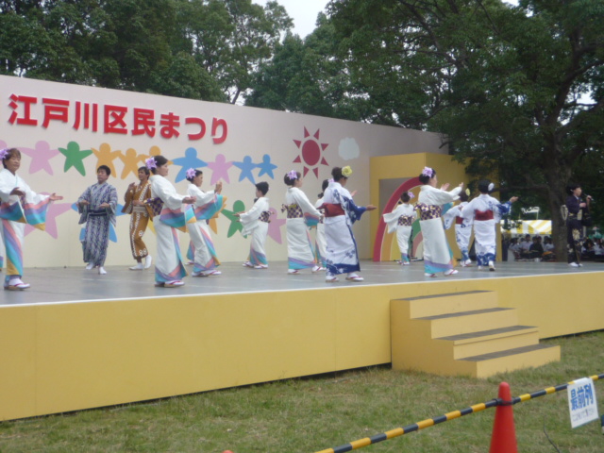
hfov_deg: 37.5
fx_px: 890
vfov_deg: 28.6
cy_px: 226
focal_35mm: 51
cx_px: 302
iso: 100
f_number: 4
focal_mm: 5.2
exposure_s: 1/400
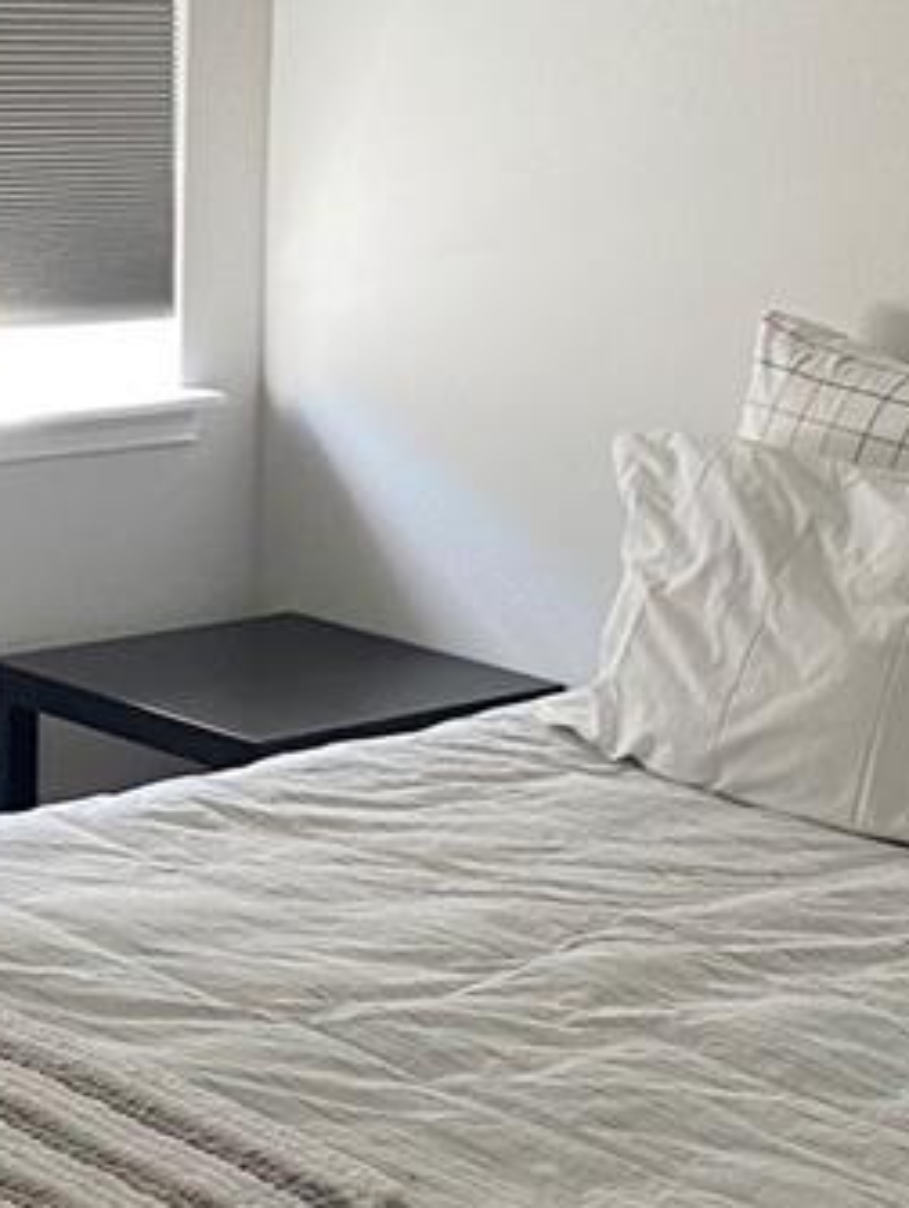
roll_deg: -2.6
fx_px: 3250
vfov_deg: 21.0
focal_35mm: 93
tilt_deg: -14.5
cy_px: 692
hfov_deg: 15.9
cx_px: 480
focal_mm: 4.25
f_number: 1.8
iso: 200
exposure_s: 1/60
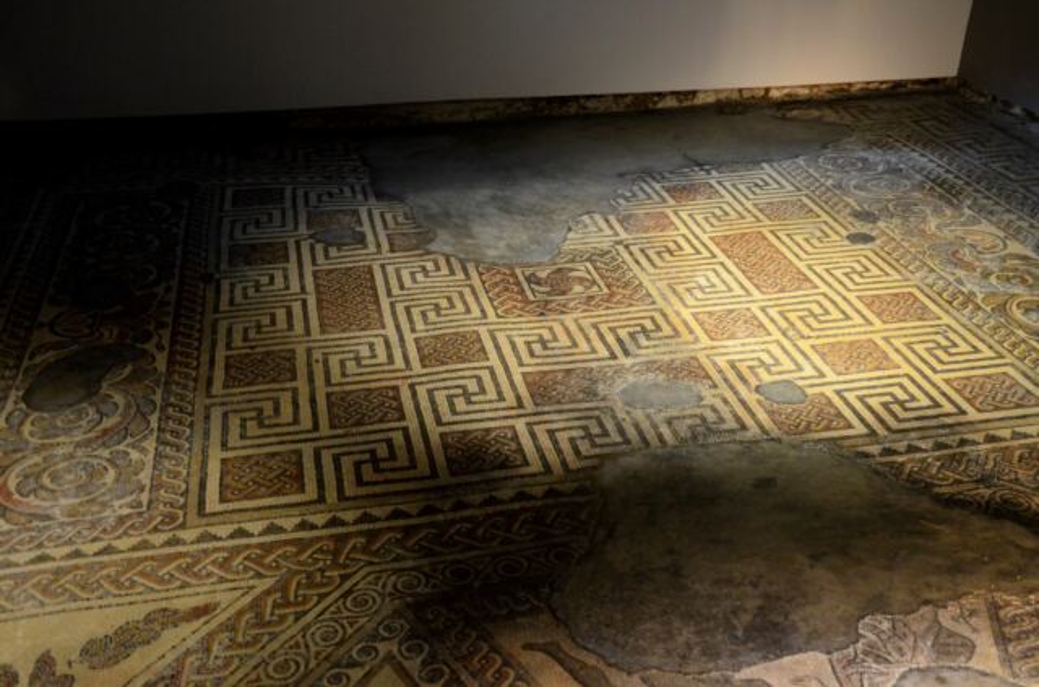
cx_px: 520
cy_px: 344
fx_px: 1123
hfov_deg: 49.7
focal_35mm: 39
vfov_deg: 34.0
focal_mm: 26
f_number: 4
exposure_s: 1/15
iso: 1600
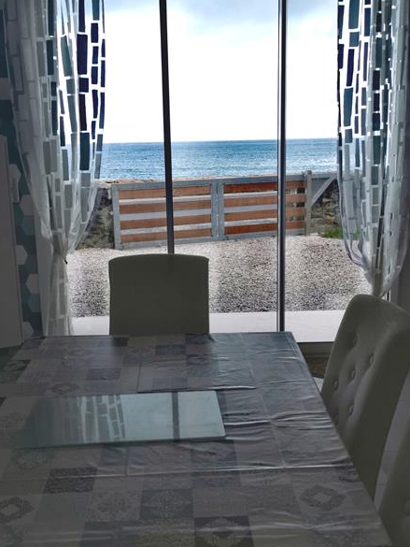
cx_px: 205
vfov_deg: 46.8
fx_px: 631
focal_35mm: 40
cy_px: 268
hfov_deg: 36.0
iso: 50
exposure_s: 1/607
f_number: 1.8
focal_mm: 5.58
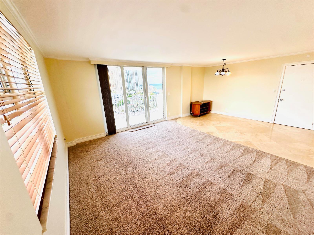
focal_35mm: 14
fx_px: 127
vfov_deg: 85.7
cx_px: 157
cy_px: 118
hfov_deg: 102.1
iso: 40
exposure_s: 1/221
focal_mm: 2.22
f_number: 2.2
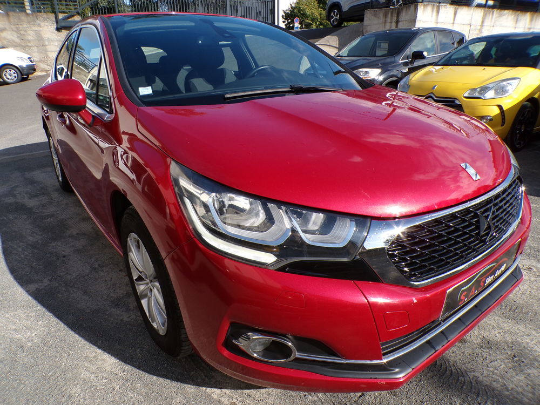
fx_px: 374
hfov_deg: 71.6
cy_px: 202
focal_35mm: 24
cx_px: 270
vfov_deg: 56.8
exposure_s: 1/480
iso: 100
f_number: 4.4
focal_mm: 4.3
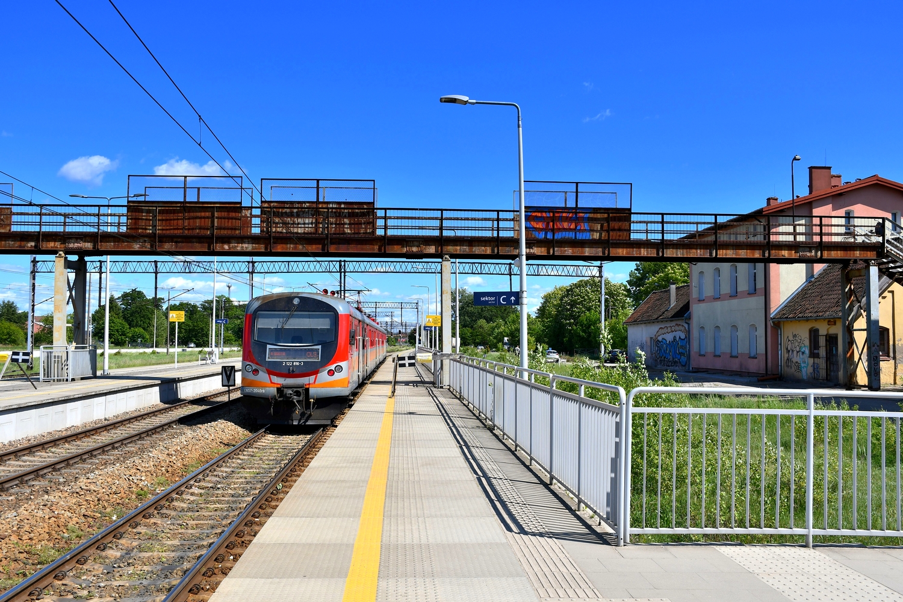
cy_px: 301
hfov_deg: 57.2
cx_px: 452
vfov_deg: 39.9
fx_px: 827
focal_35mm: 33
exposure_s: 1/640
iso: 100
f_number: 7.1
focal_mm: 22
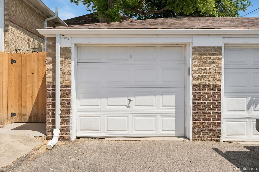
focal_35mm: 38
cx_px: 130
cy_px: 86
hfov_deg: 50.7
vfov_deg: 35.0
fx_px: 273
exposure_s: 1/1000
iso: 400
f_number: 9
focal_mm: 38
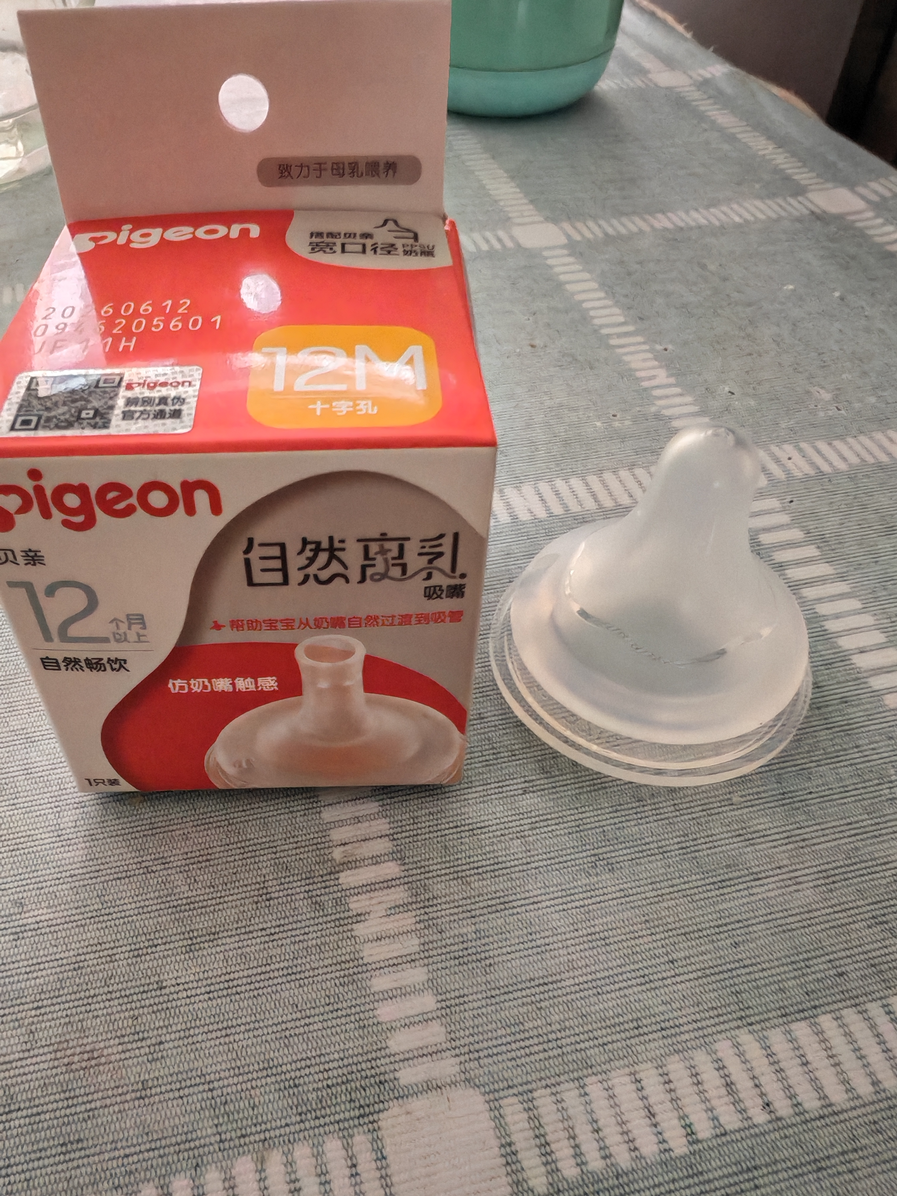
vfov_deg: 67.3
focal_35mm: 26
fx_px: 898
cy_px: 598
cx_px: 448
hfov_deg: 53.1
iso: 500
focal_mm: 1.96
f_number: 2.2
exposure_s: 1/14
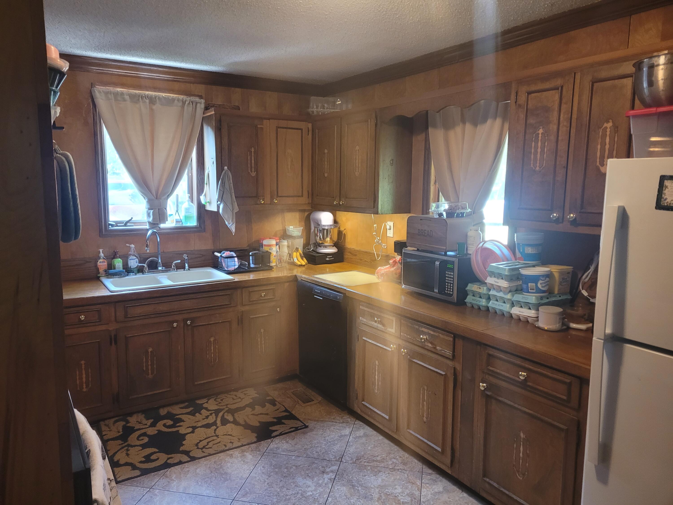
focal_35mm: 26
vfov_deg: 53.1
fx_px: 505
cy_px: 252
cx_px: 336
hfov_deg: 67.3
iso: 320
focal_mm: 5.4
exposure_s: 1/40
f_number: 1.8
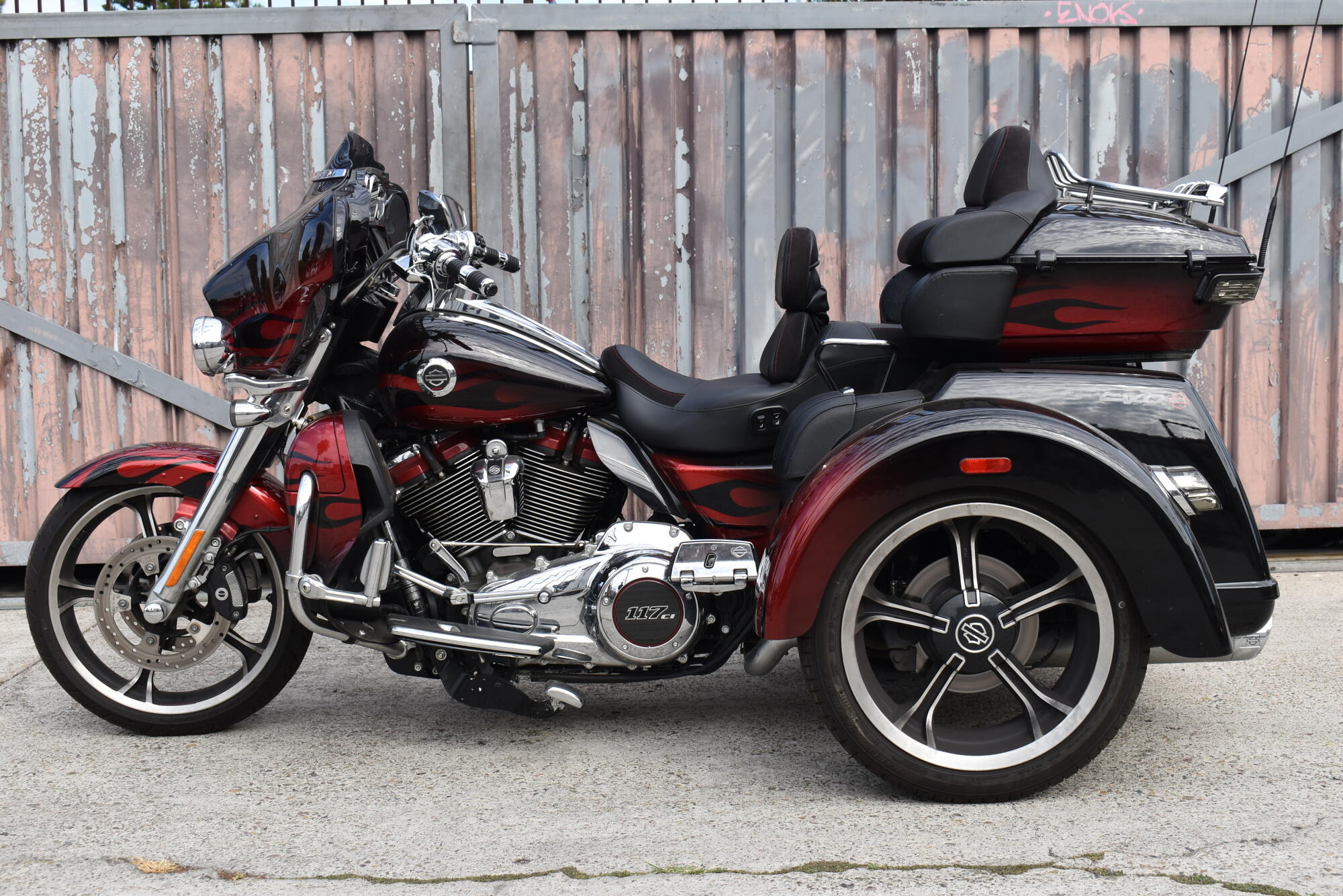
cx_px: 672
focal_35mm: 48
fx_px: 1791
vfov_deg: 28.1
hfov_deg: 41.1
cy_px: 448
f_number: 8
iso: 180
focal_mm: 32
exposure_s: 1/250
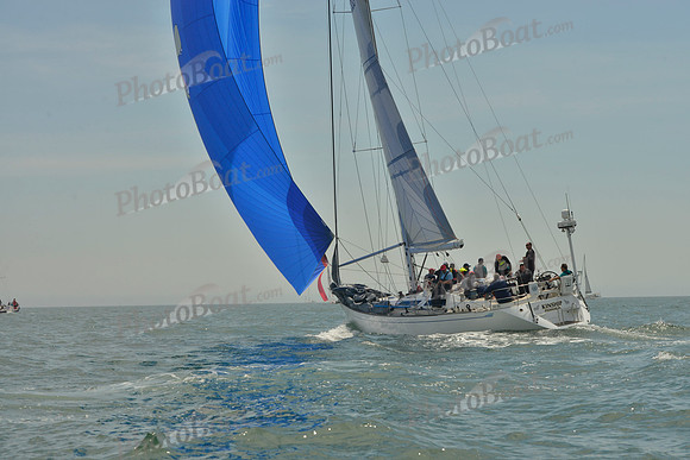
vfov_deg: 19.5
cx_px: 345
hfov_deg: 28.8
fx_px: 1342
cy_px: 230
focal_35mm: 70
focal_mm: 70
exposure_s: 1/1250
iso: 280
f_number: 10
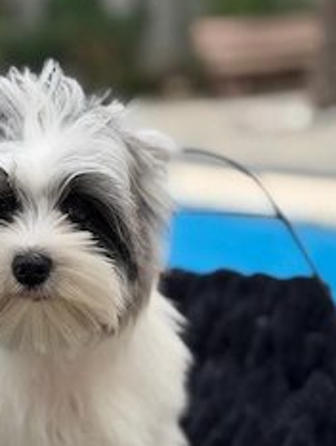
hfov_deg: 17.8
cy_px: 265
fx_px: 1059
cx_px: 59
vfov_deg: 23.8
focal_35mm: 82
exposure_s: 1/3891
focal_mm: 6.76
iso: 64
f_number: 1.78
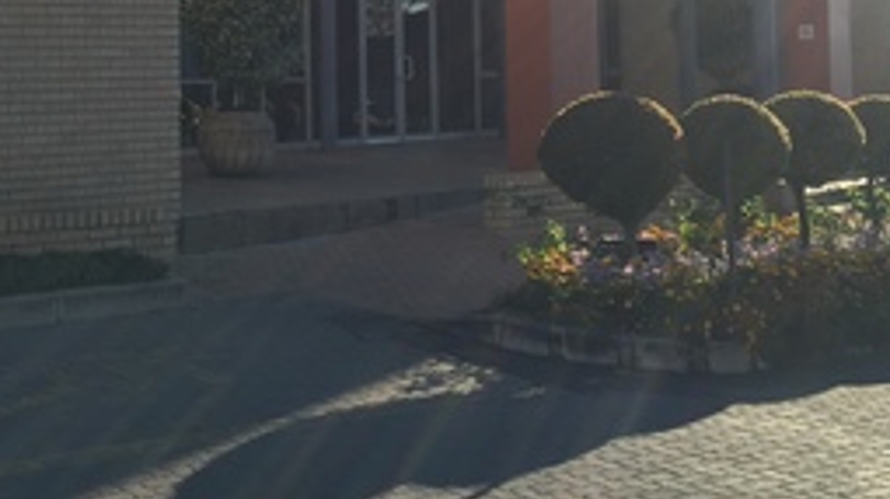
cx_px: 192
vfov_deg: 18.8
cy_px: -16
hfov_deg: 33.0
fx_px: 1462
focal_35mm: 62
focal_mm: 4.15
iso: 32
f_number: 2.2
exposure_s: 1/1130
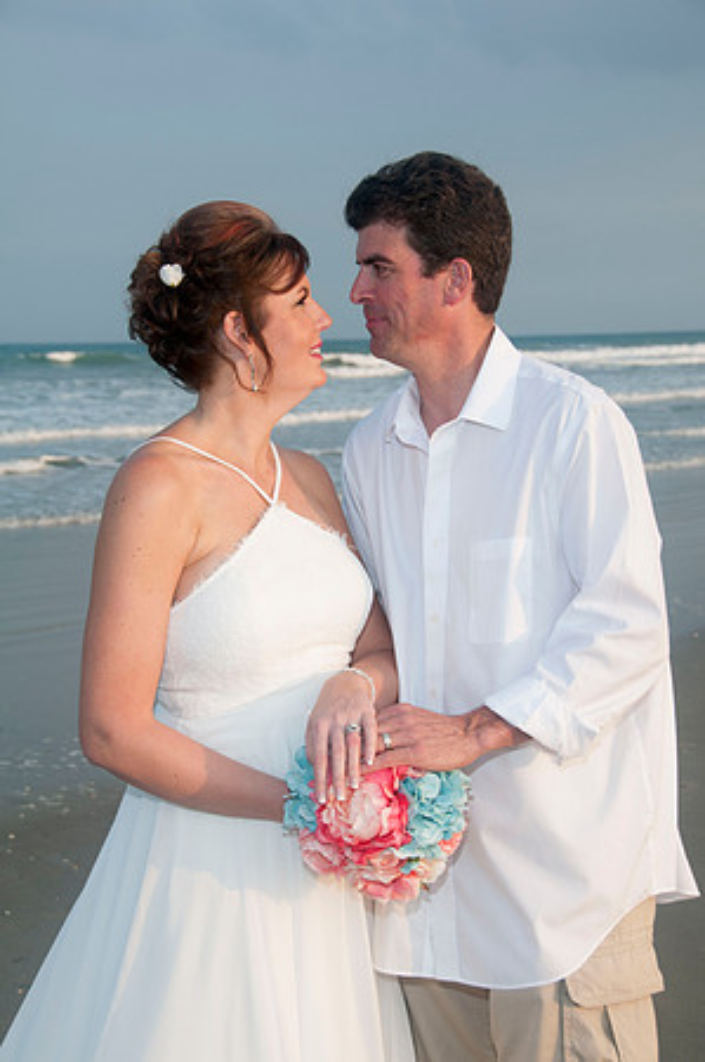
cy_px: 531
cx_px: 352
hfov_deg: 23.7
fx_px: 1678
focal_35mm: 57
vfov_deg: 35.1
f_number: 6.3
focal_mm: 38
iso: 100
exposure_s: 1/250
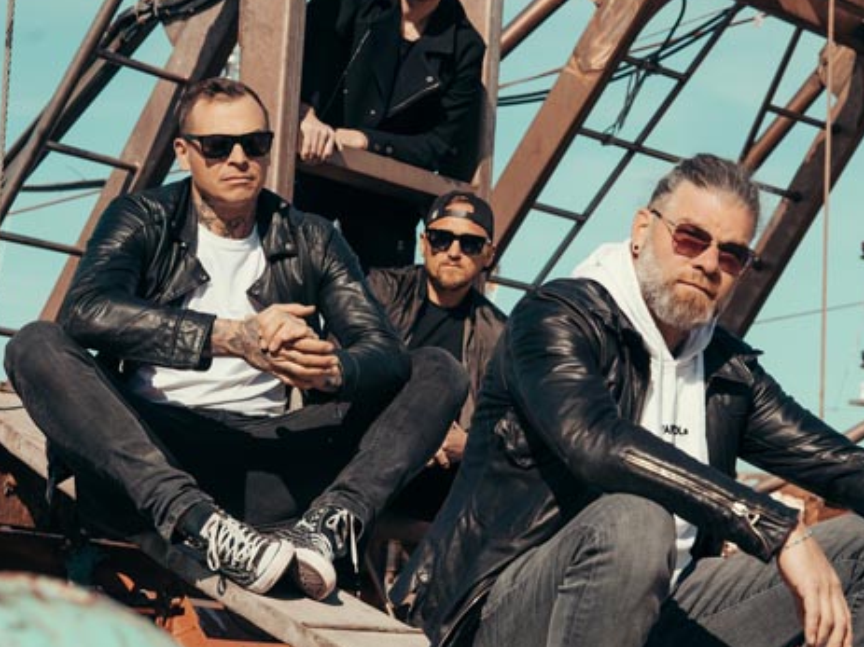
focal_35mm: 113
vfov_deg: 13.1
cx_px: 498
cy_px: 281
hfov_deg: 17.4
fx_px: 2820
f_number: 7.1
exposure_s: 1/800
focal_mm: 85
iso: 100
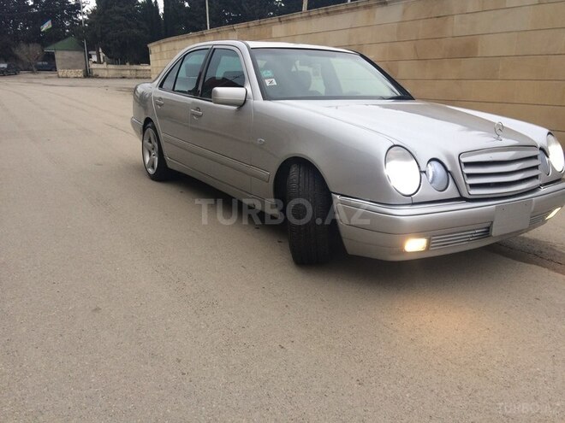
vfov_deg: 48.2
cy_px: 212
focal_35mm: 29
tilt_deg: -16.6
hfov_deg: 61.7
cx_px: 282
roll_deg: +0.0
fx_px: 473
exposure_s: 1/100
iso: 50
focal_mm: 4.15
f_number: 2.2
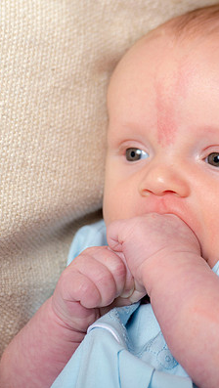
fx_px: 3667
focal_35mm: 356
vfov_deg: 6.1
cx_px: 160
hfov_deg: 3.4
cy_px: 204
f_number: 5.6
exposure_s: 1/200
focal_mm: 200
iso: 250
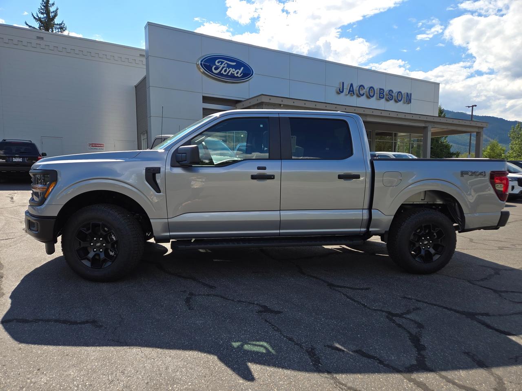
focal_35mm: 23
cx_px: 261
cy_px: 196
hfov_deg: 73.9
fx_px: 347
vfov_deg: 58.9
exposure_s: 1/1195
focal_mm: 5.4
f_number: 1.8
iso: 25
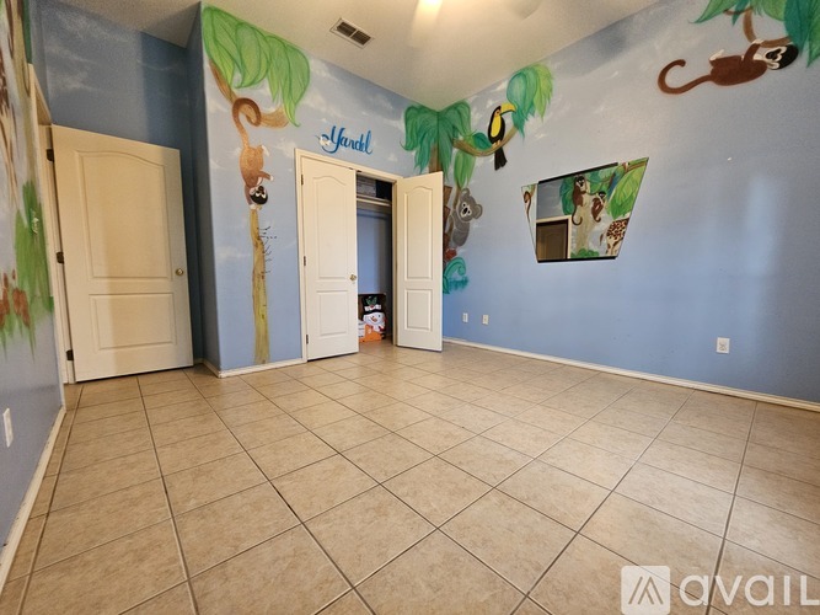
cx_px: 410
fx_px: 308
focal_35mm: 13
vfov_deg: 89.9
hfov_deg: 106.2
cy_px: 308
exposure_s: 1/40
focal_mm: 2.2
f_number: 2.2
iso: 320
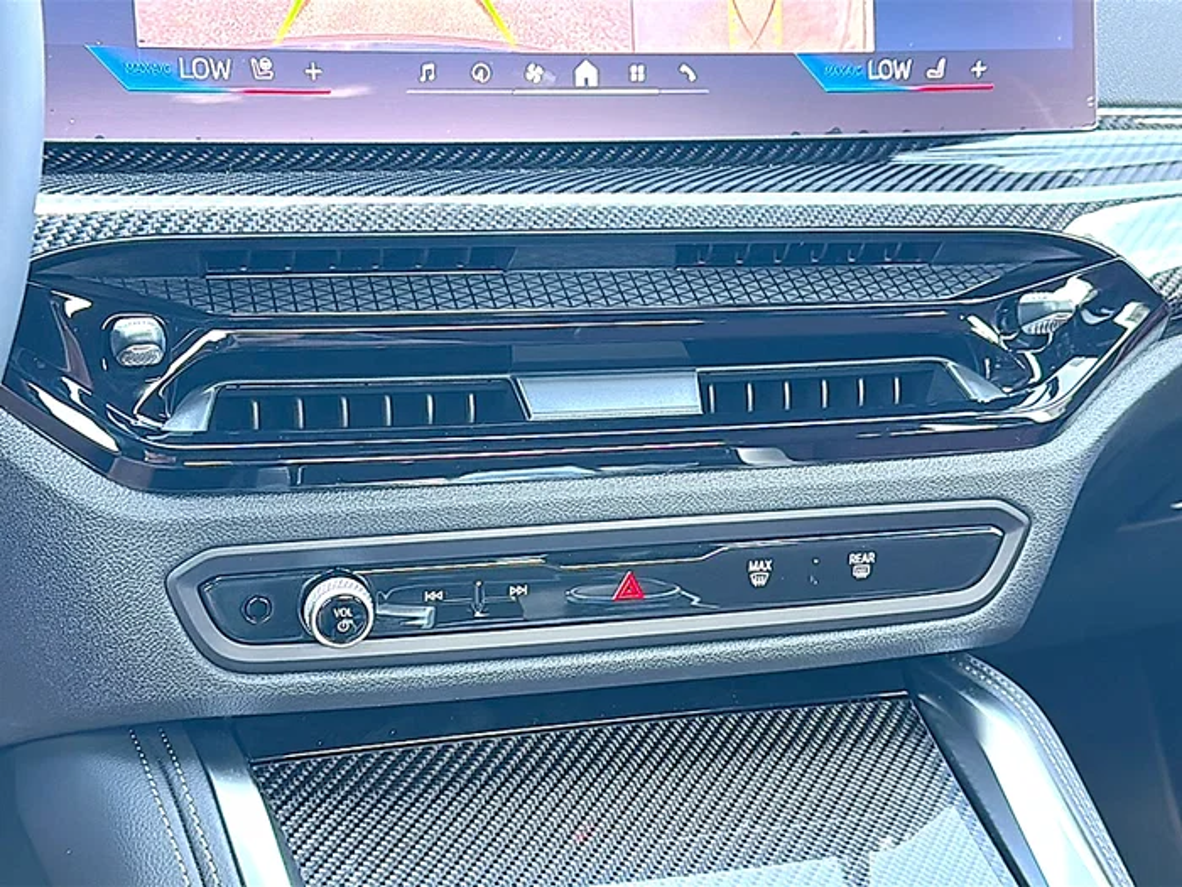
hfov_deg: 44.8
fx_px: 1434
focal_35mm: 42
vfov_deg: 34.3
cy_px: 444
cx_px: 591
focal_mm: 6.86
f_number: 1.78
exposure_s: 1/75
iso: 125
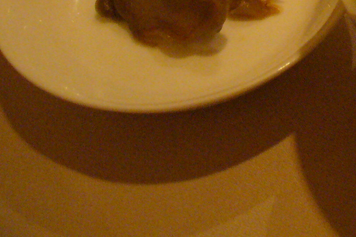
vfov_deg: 13.5
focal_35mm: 97
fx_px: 959
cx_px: 422
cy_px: -94
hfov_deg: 19.8
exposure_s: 1/30
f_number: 2.8
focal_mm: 6.1
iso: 400
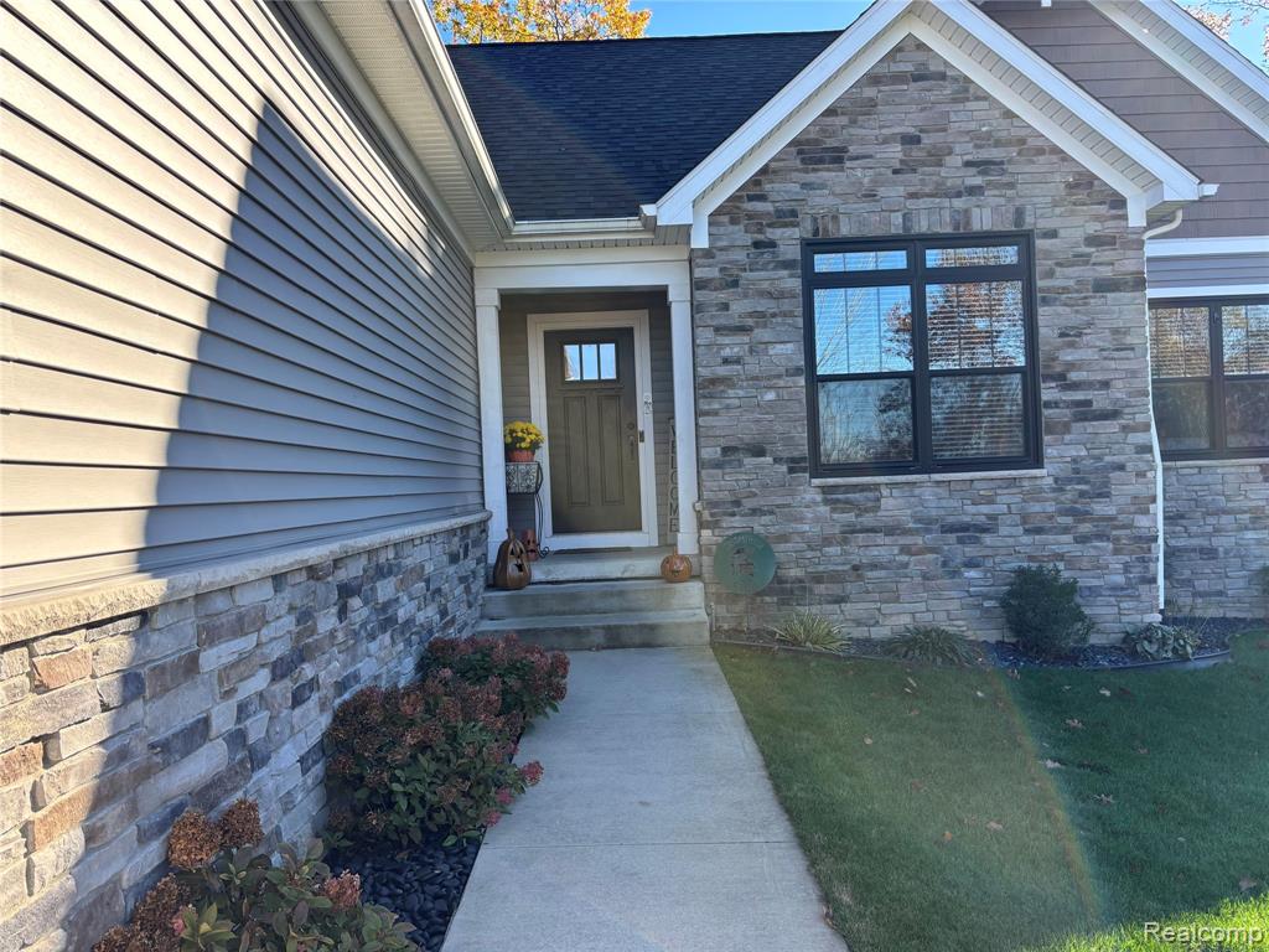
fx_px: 953
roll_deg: +2.0
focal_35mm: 26
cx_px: 634
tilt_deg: +0.4
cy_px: 476
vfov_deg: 53.1
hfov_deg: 67.3
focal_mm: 5.96
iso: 50
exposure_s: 1/662
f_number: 1.6
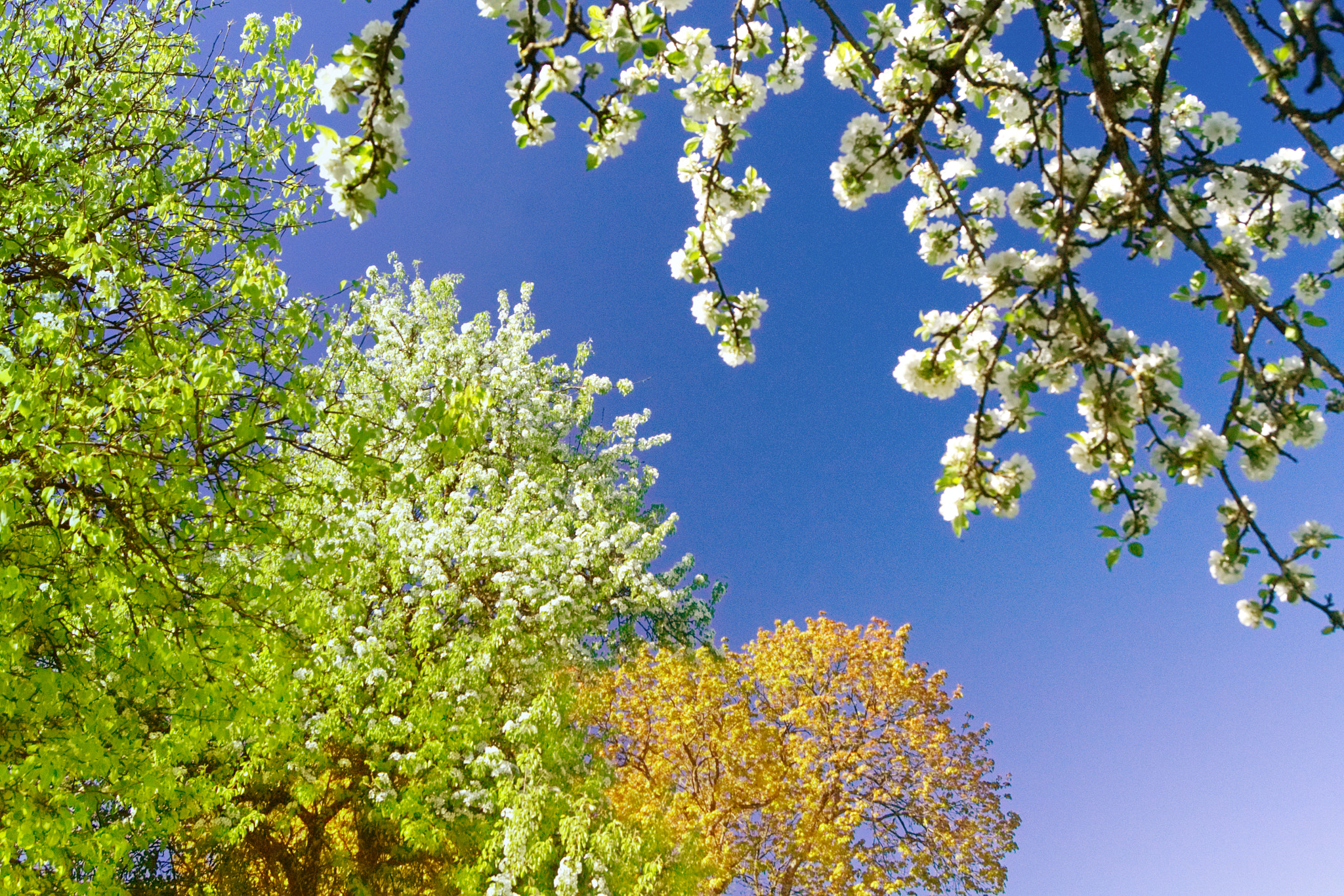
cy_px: 448
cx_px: 672
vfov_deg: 34.2
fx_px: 1456
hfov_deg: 49.6
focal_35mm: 39
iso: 200
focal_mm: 26
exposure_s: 1/250
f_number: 8
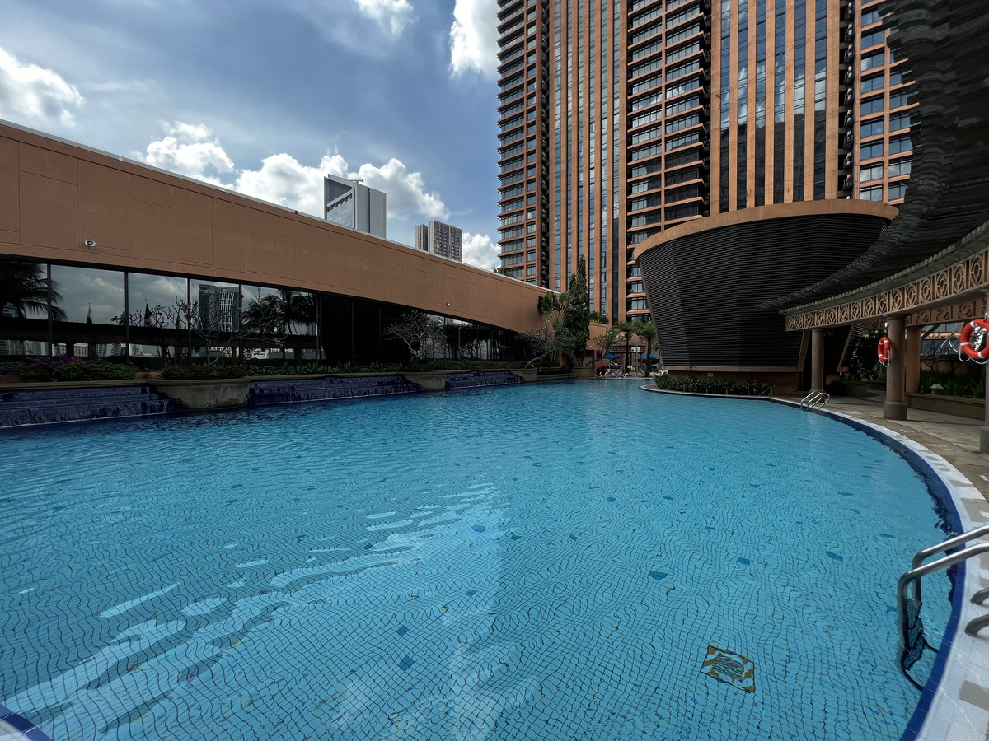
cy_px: 370
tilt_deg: -1.5
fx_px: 371
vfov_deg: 89.9
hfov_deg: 106.2
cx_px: 494
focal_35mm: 13
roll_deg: +0.1
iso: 32
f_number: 1.8
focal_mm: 1.57
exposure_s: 1/758
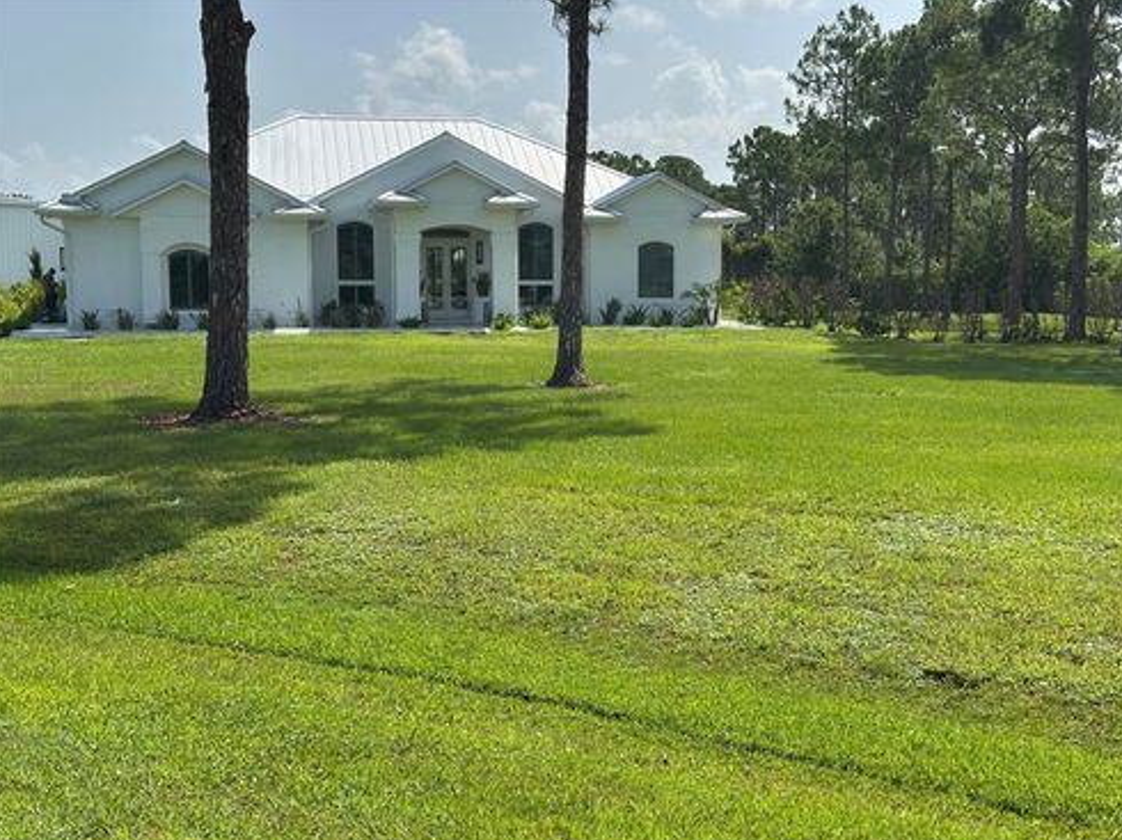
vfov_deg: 29.7
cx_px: 563
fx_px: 1587
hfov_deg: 38.9
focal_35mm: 49
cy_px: 425
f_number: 1.78
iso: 64
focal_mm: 6.86
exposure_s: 1/3597
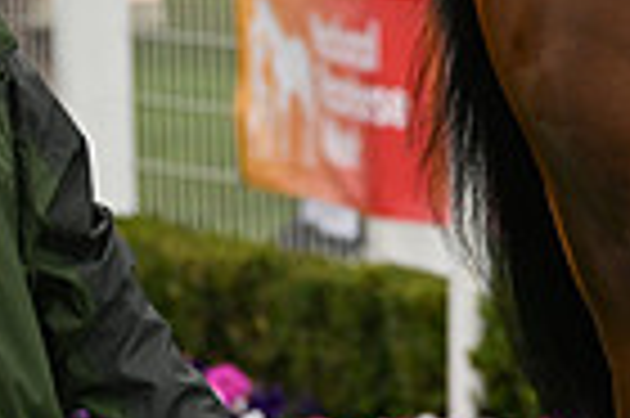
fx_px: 8705
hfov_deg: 4.1
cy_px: -411
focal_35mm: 498
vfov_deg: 2.7
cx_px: 1161
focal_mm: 120
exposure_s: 1/1600
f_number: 4
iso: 1000
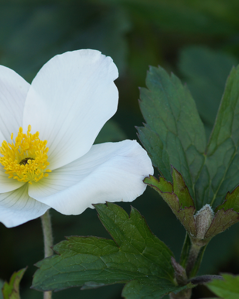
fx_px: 2317
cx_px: 113
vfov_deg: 7.4
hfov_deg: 5.9
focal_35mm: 262
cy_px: 176
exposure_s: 1/160
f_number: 5
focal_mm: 100
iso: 200
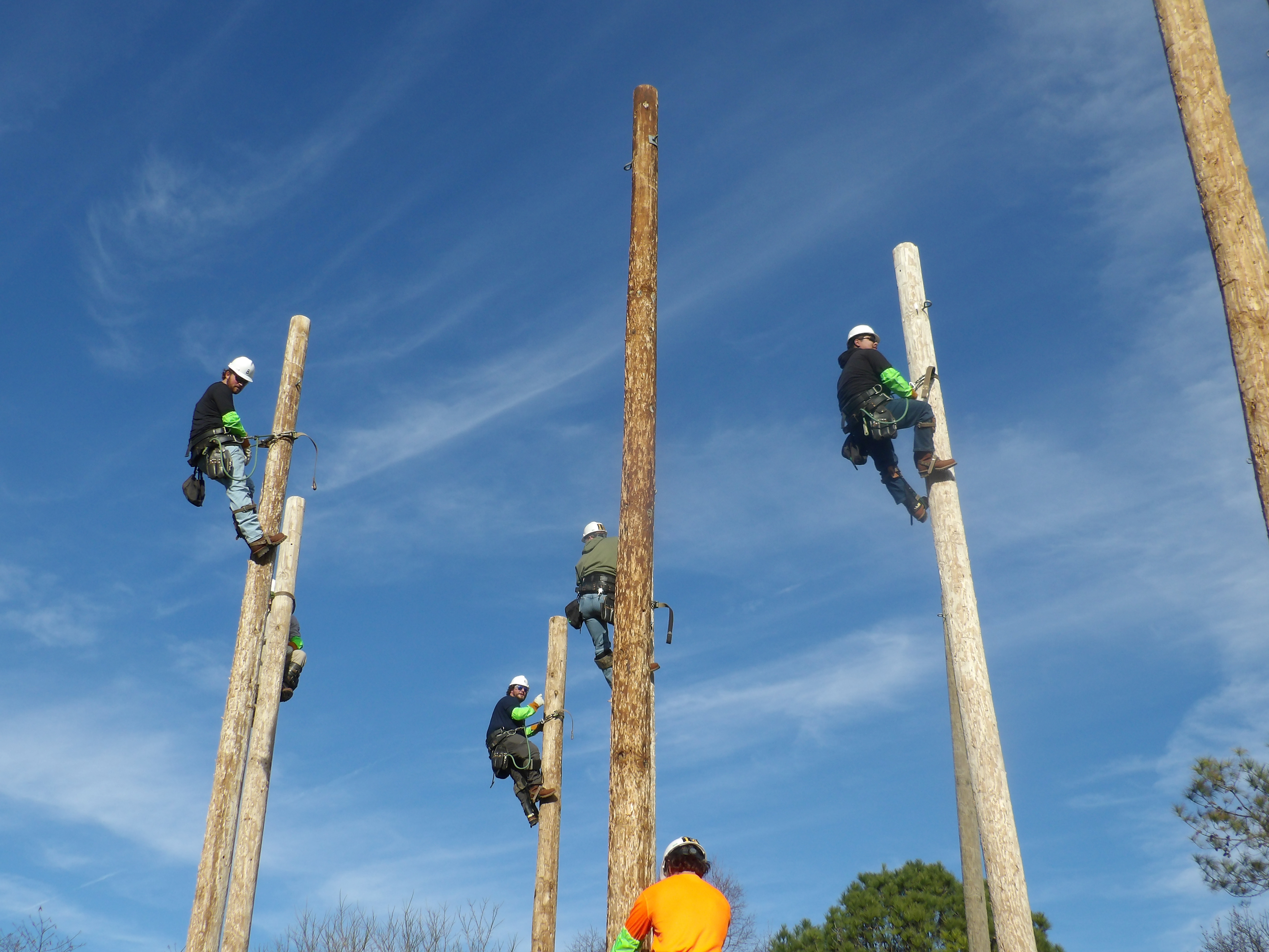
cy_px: 476
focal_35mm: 42
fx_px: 1540
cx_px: 634
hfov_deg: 44.8
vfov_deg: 34.3
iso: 100
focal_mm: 7.6
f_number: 4.9
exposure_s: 1/414
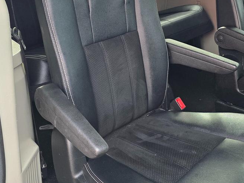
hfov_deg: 41.9
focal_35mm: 45
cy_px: 44
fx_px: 317
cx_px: 143
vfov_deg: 31.6
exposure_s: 1/180
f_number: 1.7
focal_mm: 6.3
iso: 200
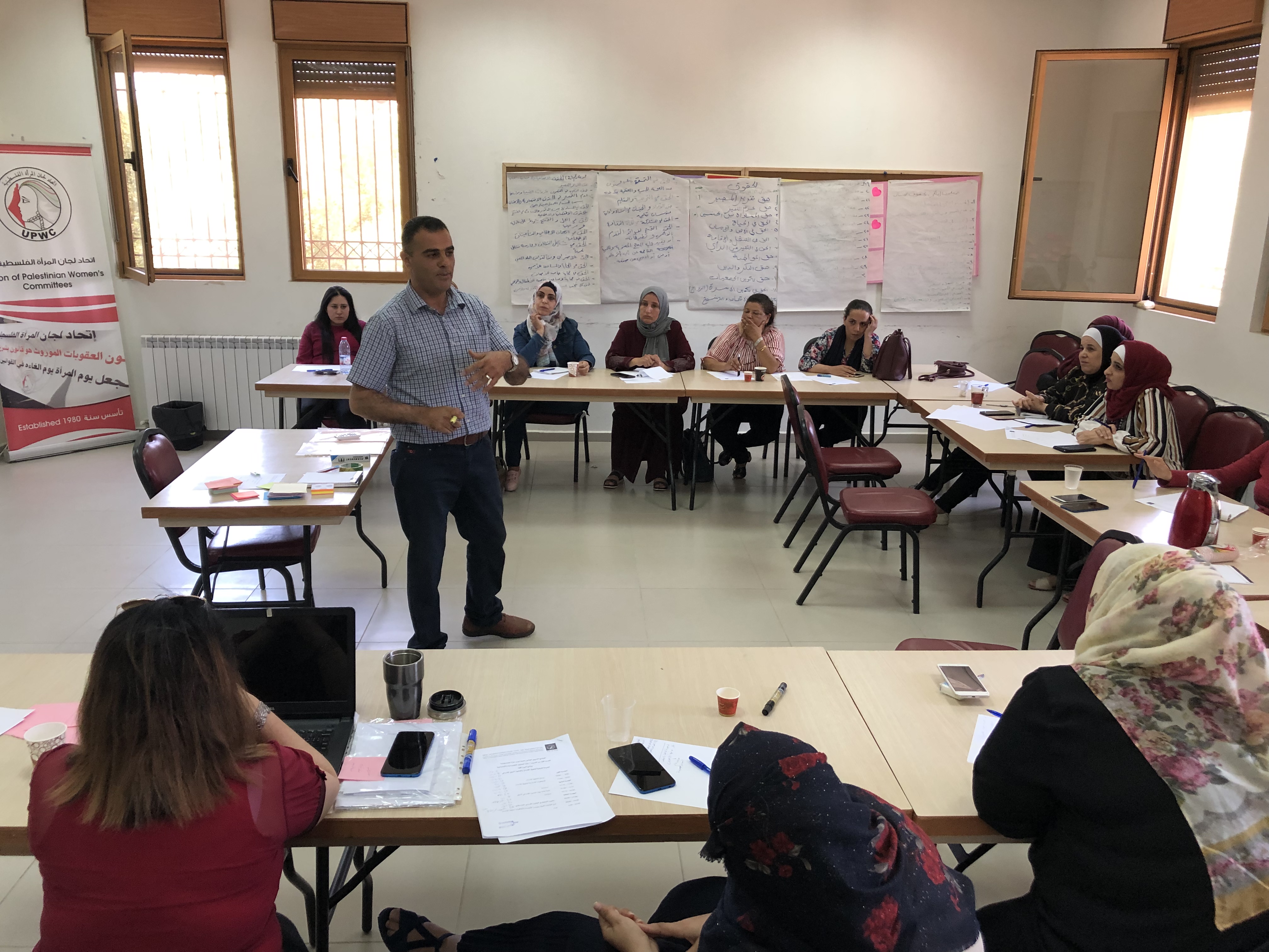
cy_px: 476
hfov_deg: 63.4
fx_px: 1026
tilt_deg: -15.9
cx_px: 634
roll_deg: -2.8
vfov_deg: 49.7
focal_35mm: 28
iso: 125
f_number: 1.8
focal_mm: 3.99
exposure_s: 1/100
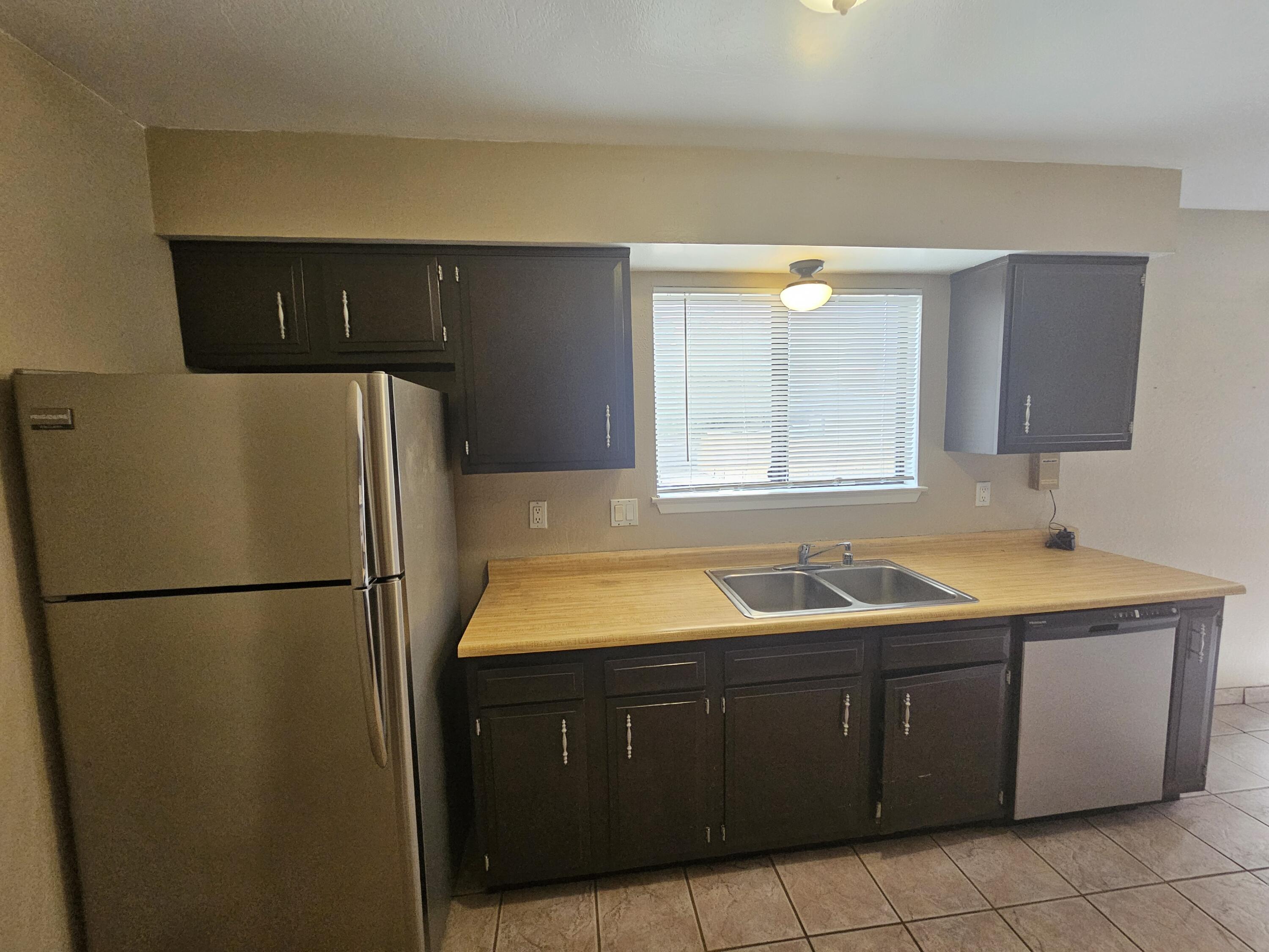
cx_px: 634
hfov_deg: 106.2
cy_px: 476
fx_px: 477
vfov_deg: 89.9
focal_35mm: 13
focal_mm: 2.2
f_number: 2.2
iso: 400
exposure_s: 1/60
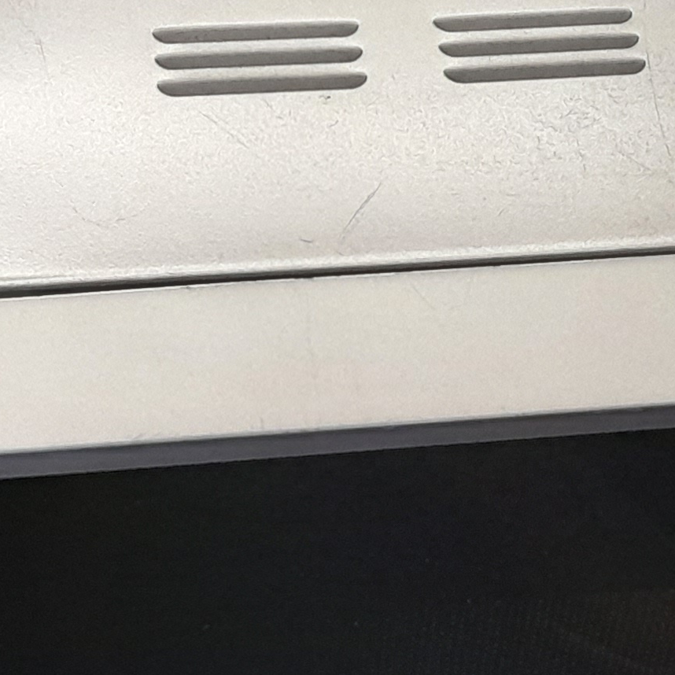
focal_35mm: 103
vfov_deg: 16.9
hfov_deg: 16.8
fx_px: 2272
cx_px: 463
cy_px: 217
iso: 160
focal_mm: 4.6
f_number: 2
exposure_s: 1/50
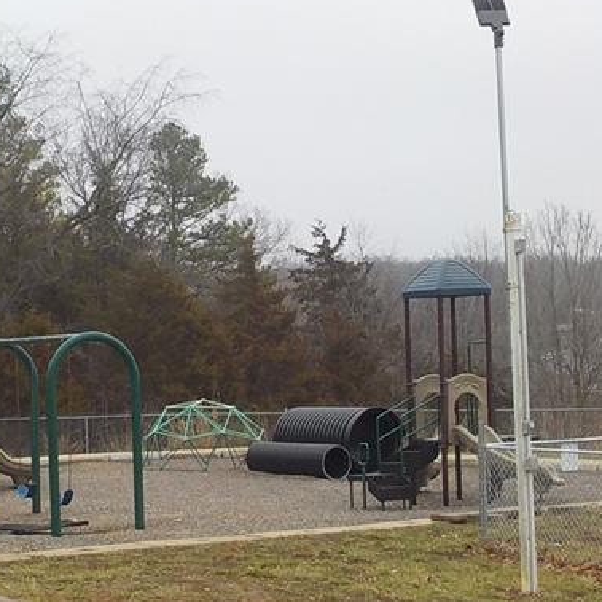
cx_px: 161
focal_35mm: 91
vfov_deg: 19.1
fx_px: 1790
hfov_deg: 19.0
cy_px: 362
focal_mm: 5.2
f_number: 3.7
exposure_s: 1/200
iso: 125
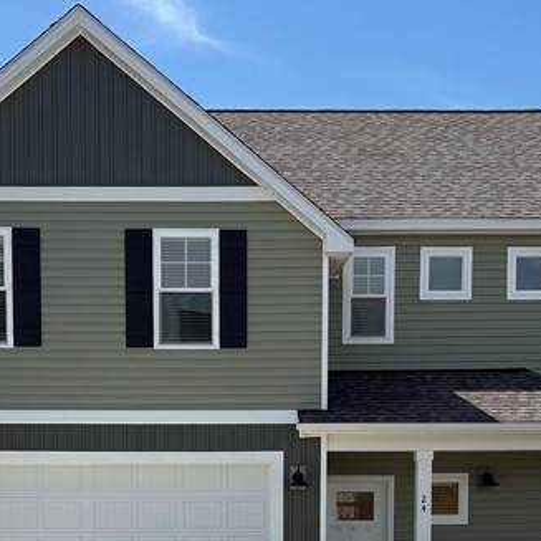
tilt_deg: -3.1
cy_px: 554
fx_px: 1273
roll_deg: -0.3
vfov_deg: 22.9
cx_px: 208
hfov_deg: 23.9
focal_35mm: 72
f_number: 1.6
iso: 50
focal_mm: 5.96
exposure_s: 1/4608
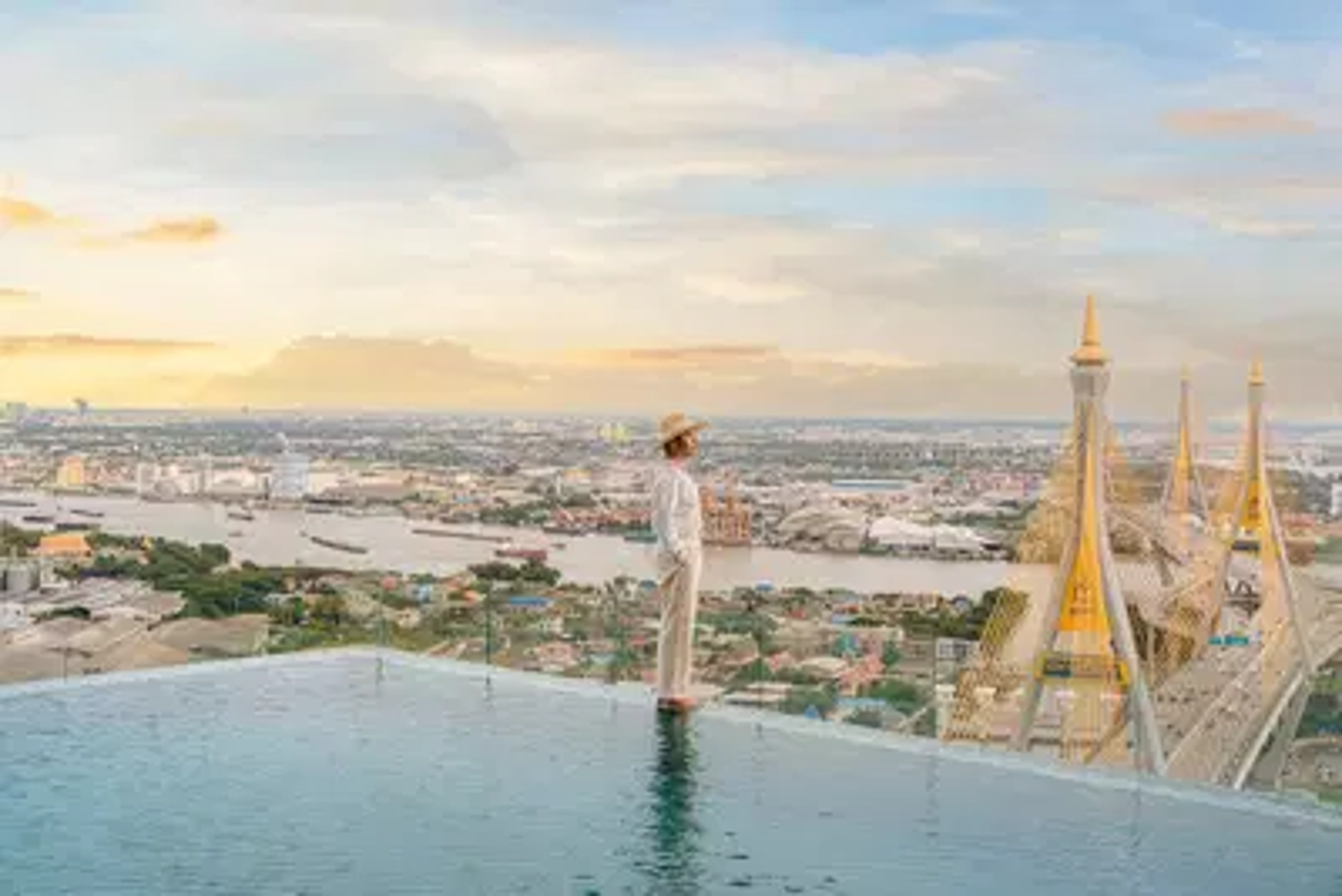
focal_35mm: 47
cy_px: 448
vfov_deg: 28.7
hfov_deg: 41.9
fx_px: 1753
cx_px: 671
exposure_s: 1/160
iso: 800
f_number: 13
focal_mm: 47
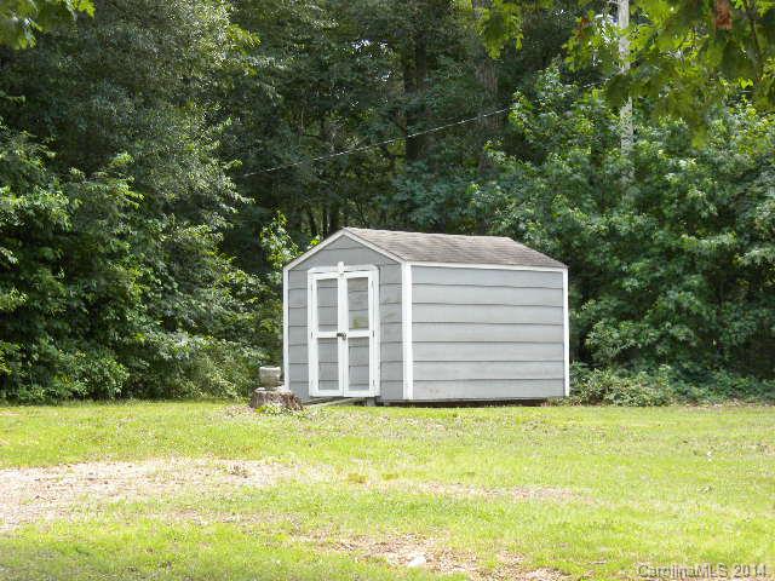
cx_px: 388
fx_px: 2239
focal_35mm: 100
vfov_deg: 14.8
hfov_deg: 19.6
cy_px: 290
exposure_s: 1/57.1
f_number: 5.1
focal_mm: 17.7
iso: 141
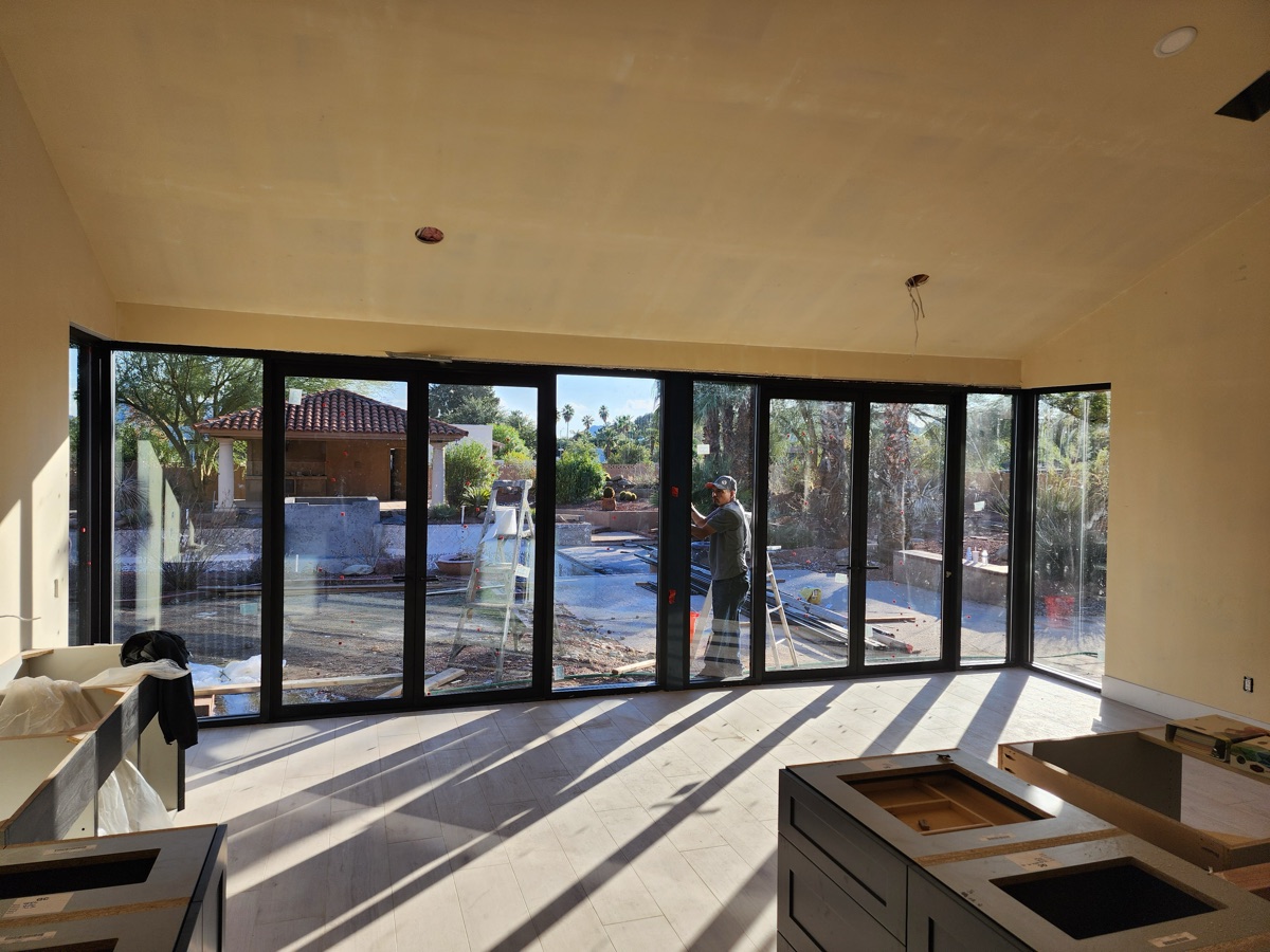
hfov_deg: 73.9
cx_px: 635
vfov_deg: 58.9
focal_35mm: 23
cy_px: 476
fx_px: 844
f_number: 1.8
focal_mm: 6.4
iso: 12
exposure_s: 1/303
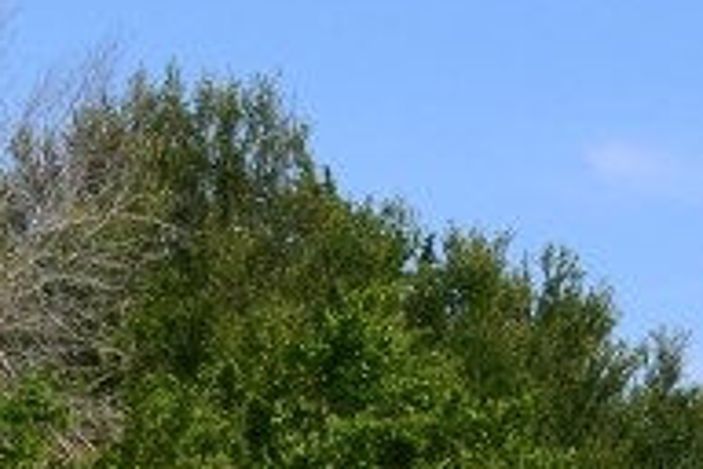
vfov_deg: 7.6
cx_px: 729
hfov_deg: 12.5
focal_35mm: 162
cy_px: 1330
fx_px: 3163
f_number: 11
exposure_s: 1/400
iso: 400
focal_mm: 18
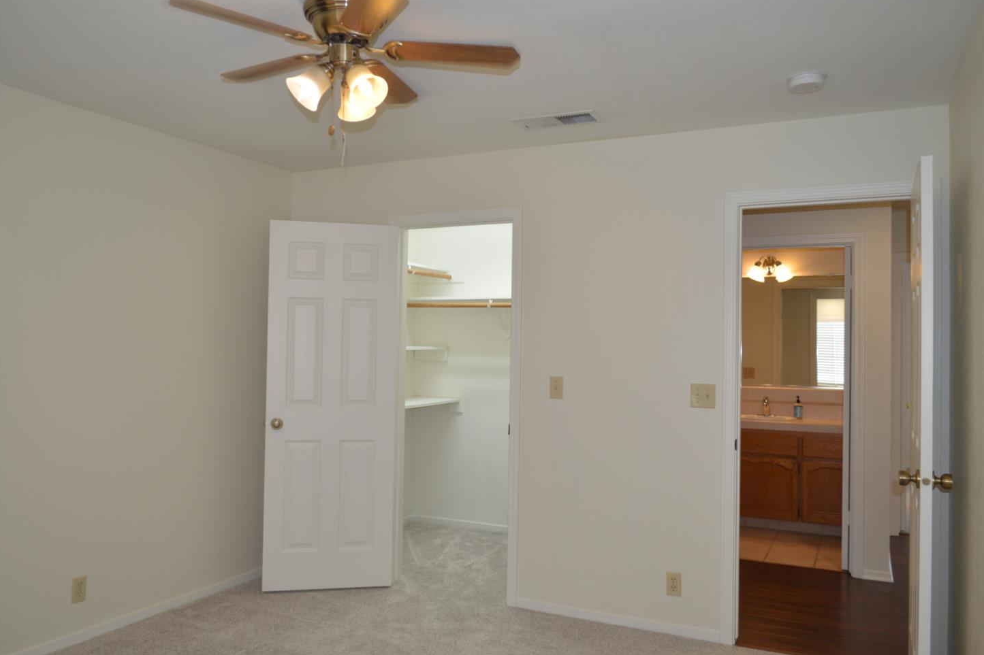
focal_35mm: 28
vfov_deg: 46.4
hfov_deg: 65.5
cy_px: 332
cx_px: 474
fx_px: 765
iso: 400
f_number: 4
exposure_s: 1/100
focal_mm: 18
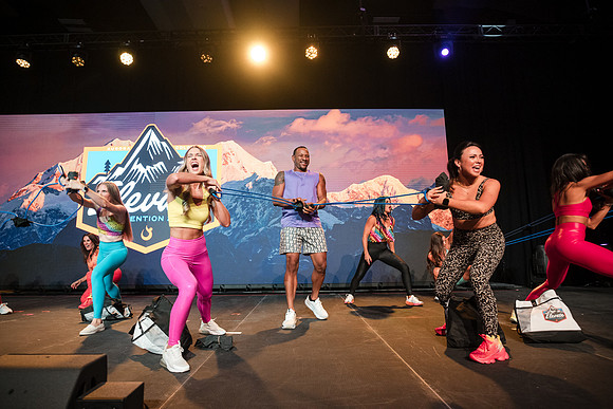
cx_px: 306
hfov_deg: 84.0
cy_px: 204
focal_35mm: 20
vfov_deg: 62.0
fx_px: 341
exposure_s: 1/160
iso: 3200
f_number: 2.8
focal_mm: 20
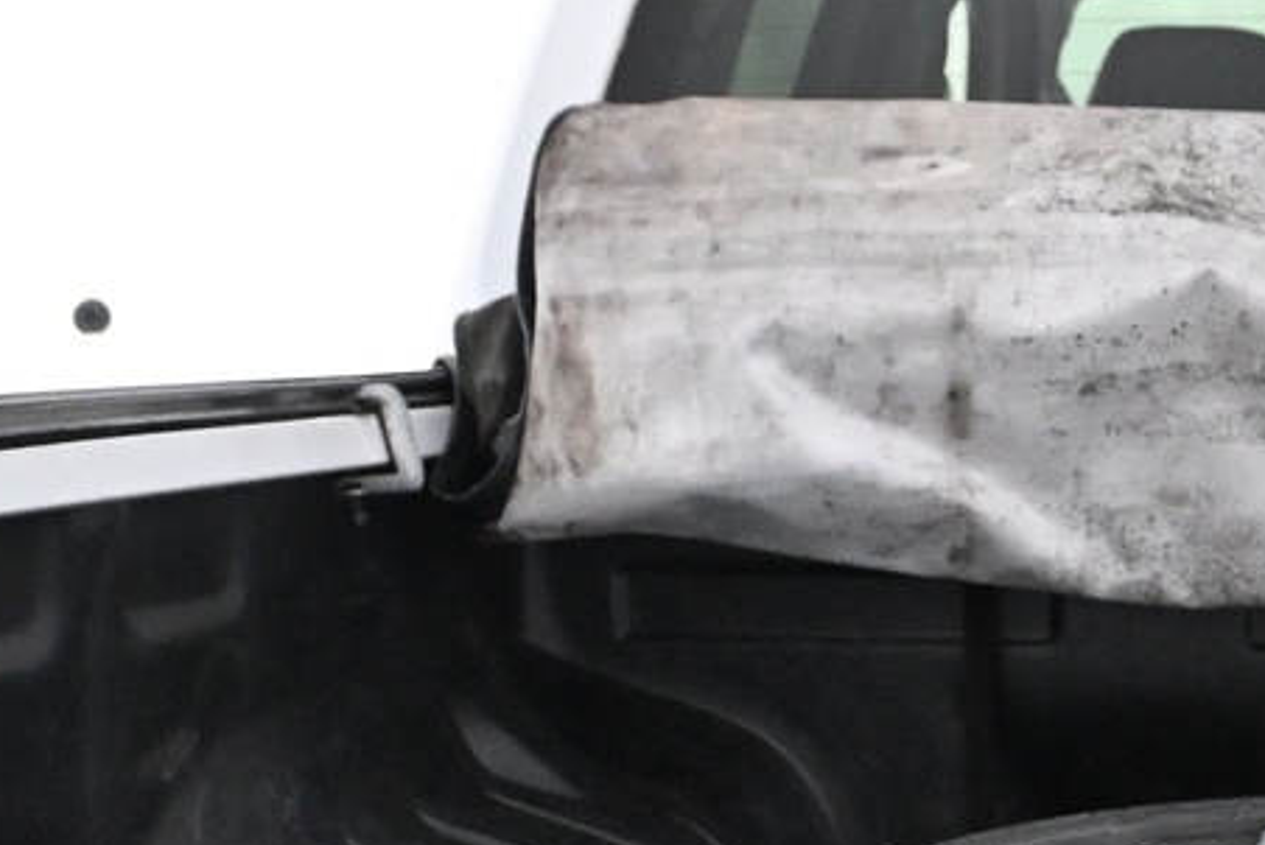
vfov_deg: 12.1
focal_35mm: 113
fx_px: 3966
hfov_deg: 17.1
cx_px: 1598
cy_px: 694
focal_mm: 21
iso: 3200
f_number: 4
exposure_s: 1/125
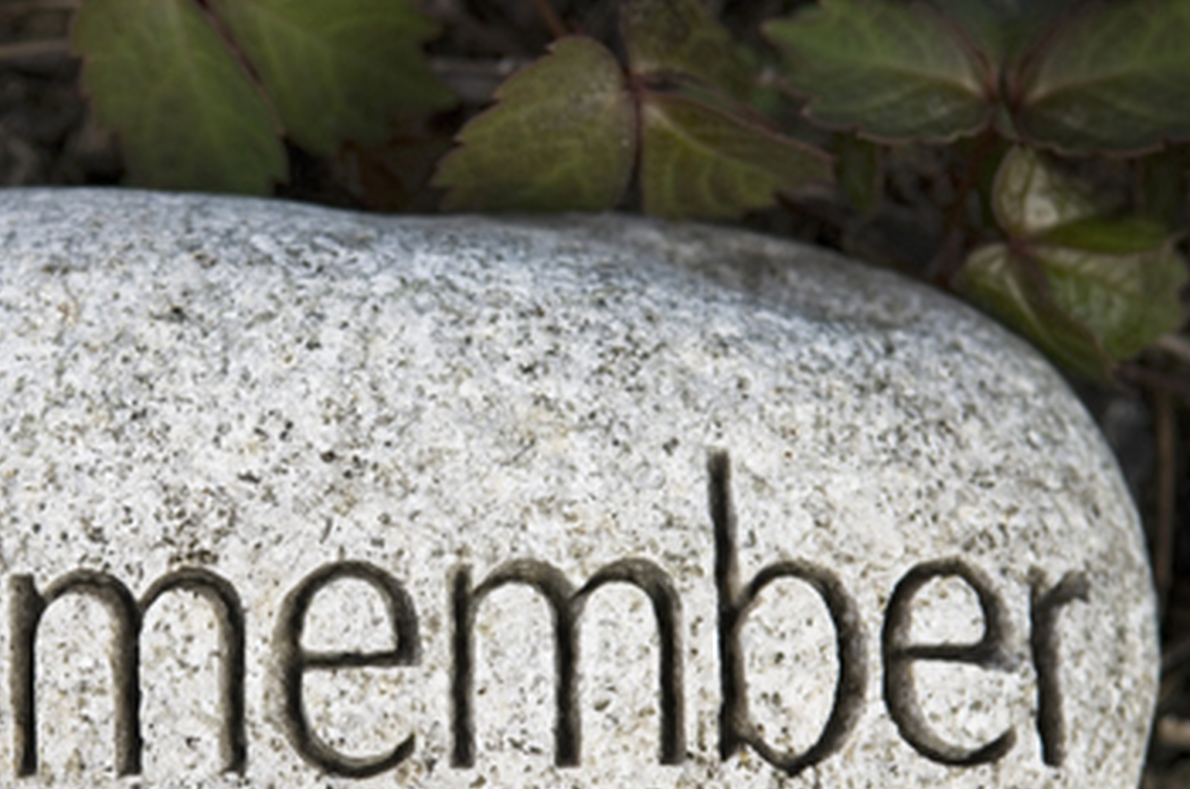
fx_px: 5643
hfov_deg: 12.0
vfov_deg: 8.0
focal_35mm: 171
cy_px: 639
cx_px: 362
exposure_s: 1/80
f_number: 4.5
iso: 100
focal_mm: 55
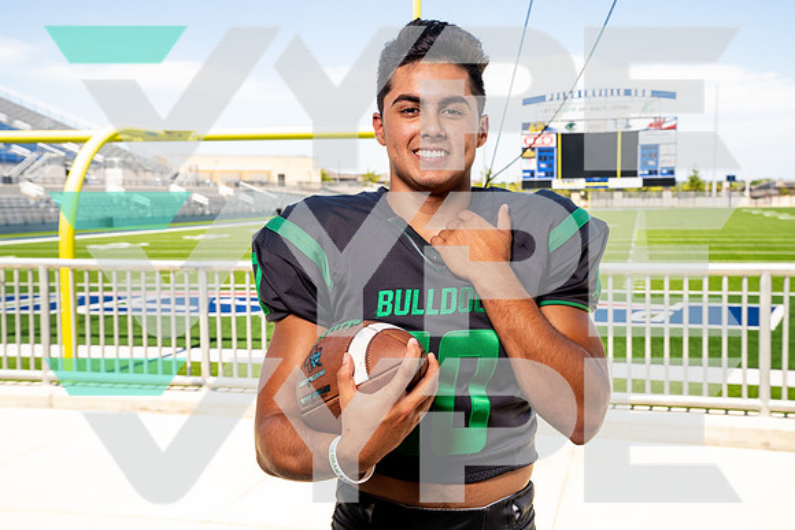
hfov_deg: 45.4
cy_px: 265
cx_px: 398
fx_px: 950
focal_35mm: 43
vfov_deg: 31.2
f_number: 8
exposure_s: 1/125
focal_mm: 43
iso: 100
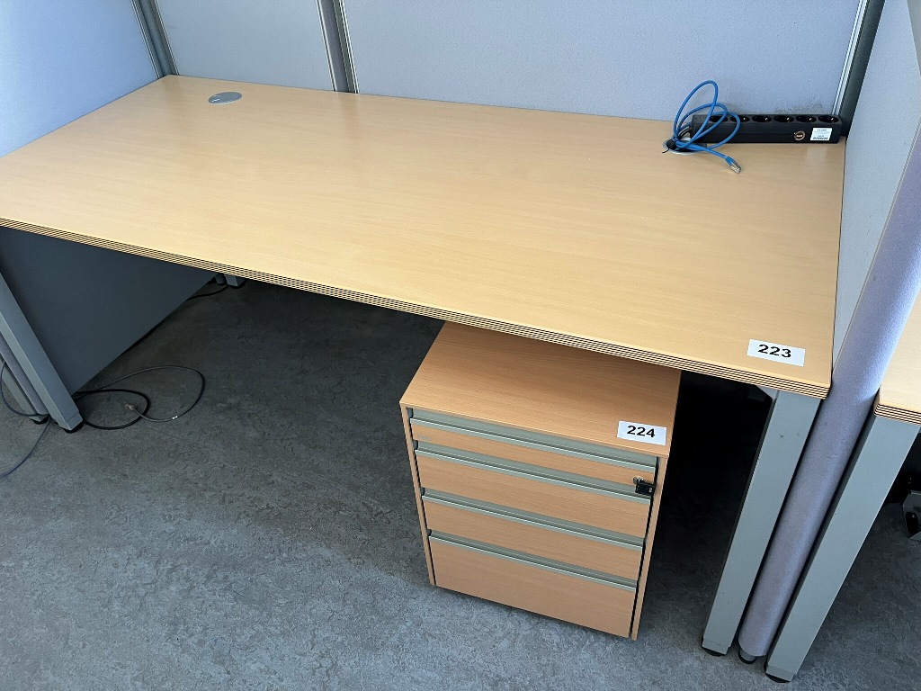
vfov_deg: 53.1
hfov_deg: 67.3
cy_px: 346
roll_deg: +5.6
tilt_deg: -39.4
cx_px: 460
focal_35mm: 26
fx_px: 692
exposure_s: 1/67
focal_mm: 5.1
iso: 125
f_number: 1.6
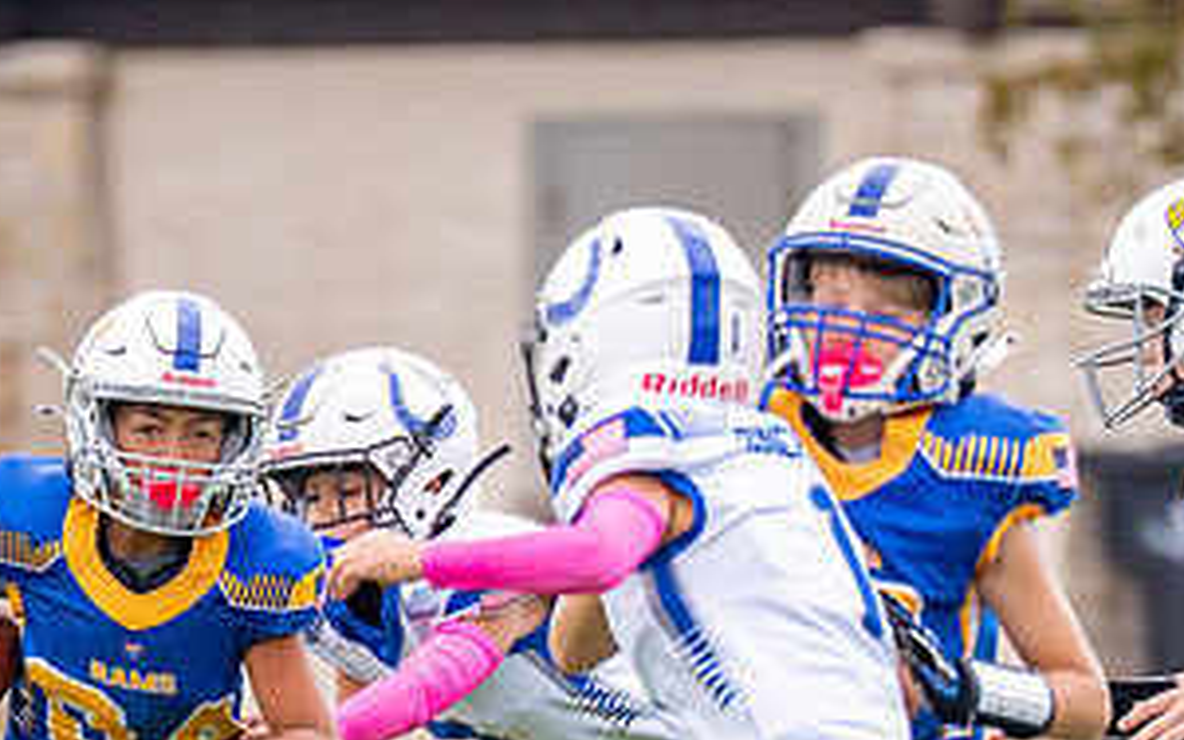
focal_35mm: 960
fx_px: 30971
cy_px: 806
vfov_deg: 1.4
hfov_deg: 2.2
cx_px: 59
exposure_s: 1/1600
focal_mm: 200
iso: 400
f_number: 2.8
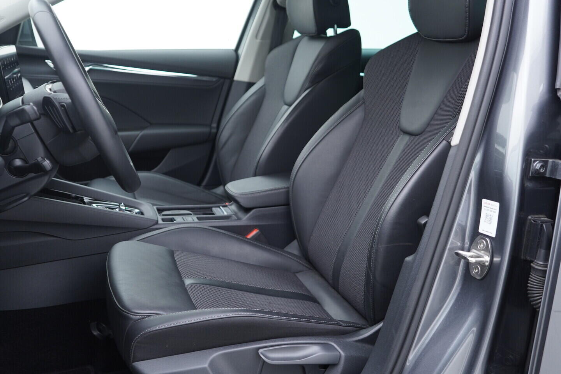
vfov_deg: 36.9
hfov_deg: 53.1
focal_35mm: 36
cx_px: 280
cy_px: 187
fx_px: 561
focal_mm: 24
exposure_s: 1/40
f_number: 2.8
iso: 200
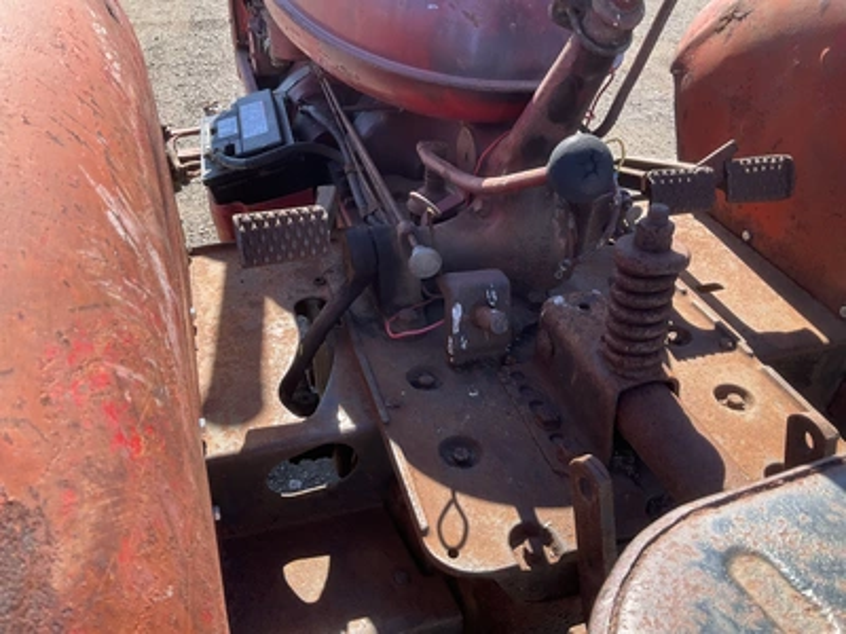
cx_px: 423
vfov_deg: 48.2
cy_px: 317
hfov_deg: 61.7
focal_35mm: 29
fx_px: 709
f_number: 1.8
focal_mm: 3
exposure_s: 1/422
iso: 25
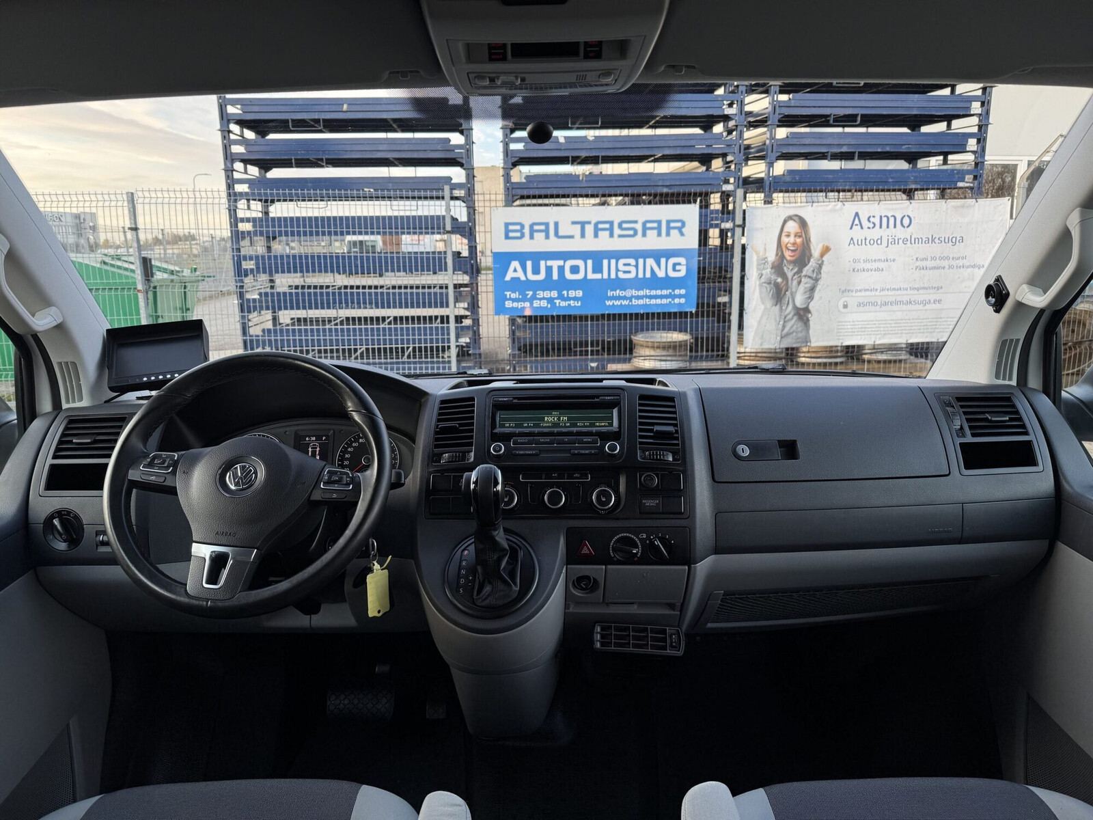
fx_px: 758
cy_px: 410
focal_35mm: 24
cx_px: 546
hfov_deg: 71.6
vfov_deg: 56.8
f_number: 1.78
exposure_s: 1/354
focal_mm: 6.76
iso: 80
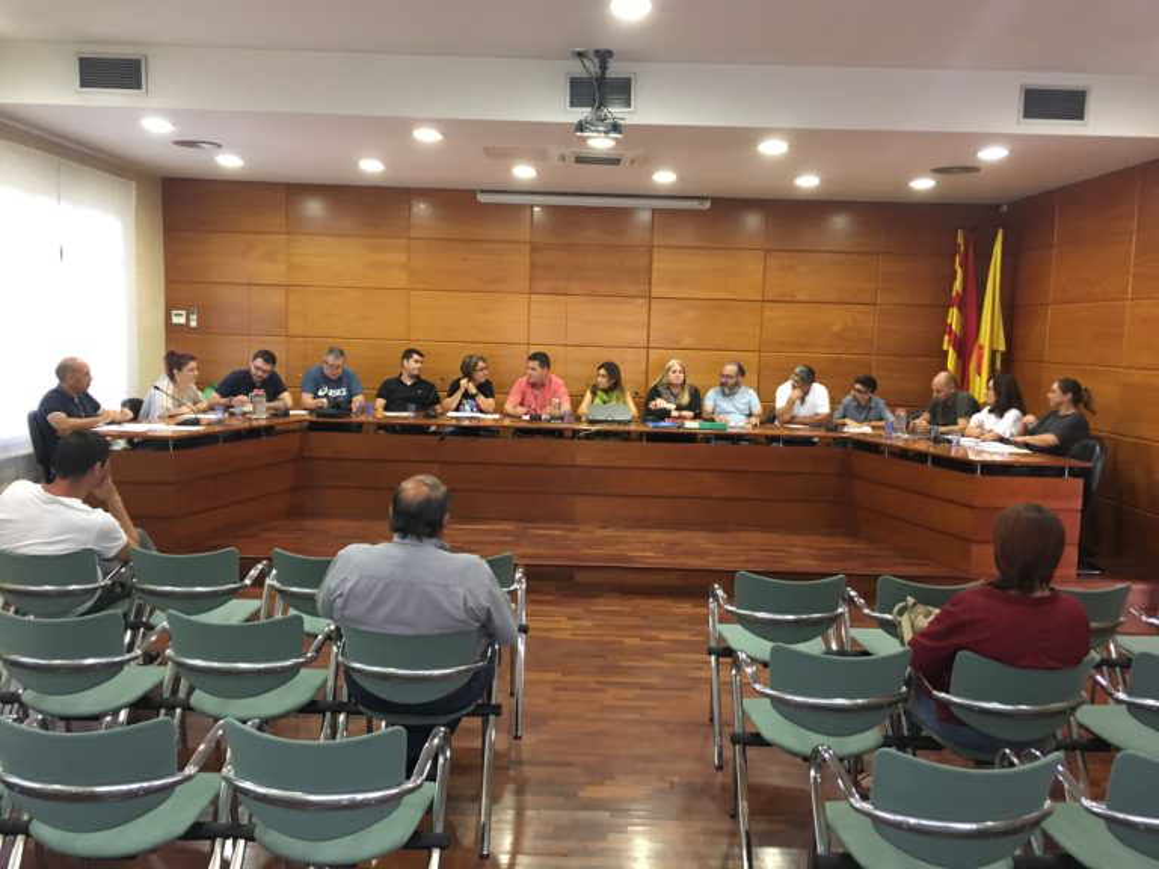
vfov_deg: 48.2
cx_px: 580
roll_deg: -0.3
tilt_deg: -7.9
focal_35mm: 29
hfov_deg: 61.7
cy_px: 434
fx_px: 971
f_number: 2.2
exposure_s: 1/17
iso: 200
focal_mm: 4.15
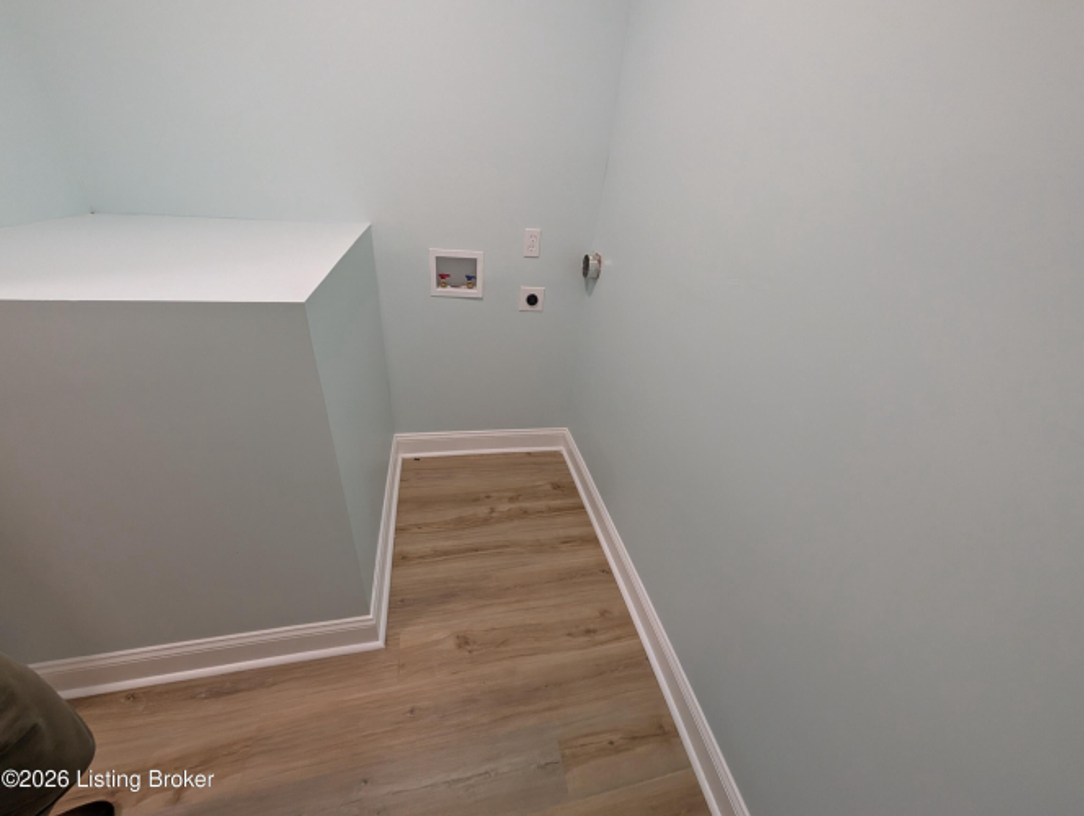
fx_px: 376
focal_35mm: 12
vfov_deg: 94.6
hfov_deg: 110.5
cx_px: 542
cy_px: 408
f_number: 1.7
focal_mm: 2.02
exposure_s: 1/167
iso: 219
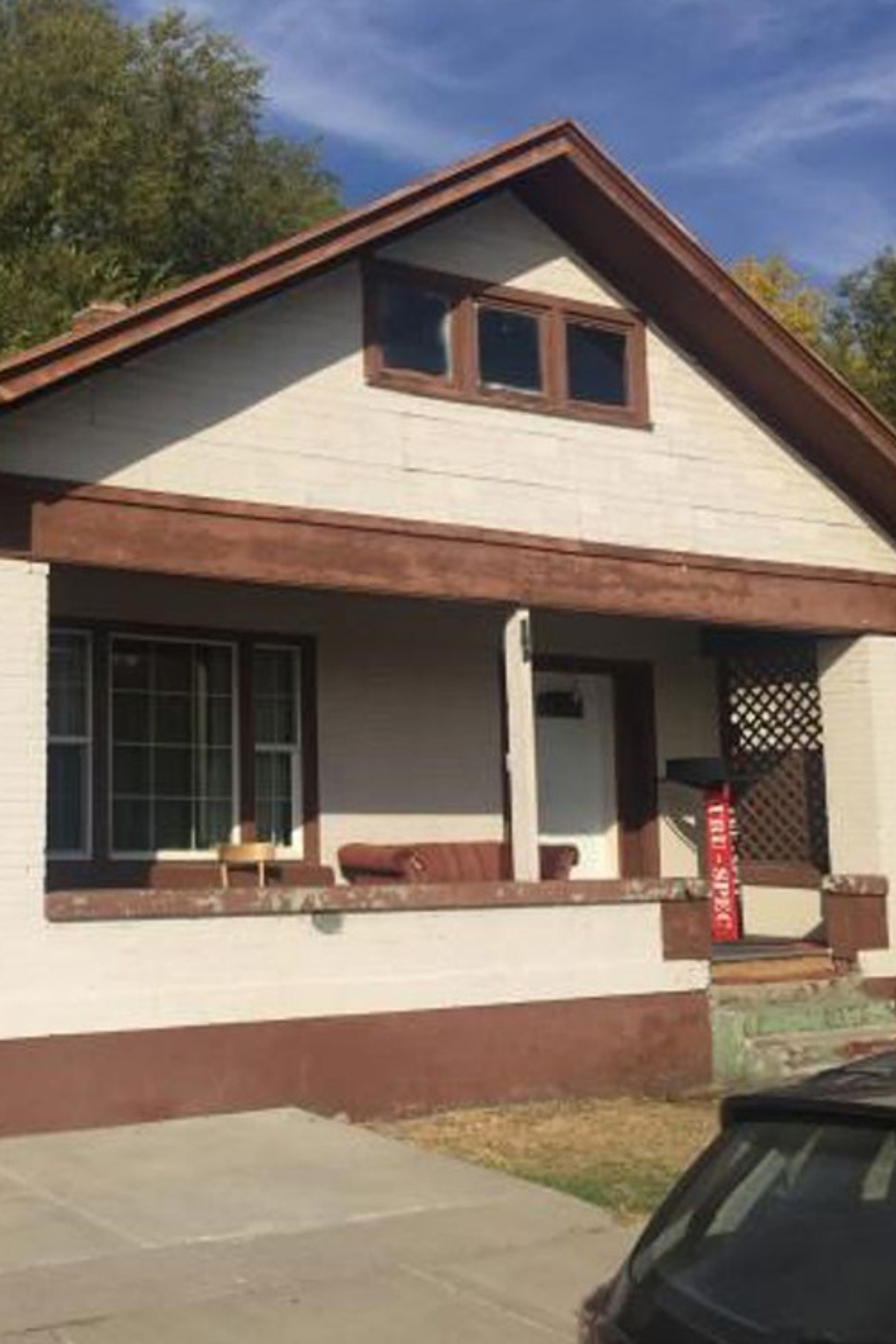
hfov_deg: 31.4
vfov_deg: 47.4
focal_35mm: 41
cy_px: 666
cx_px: 118
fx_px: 1531
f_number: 2.2
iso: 32
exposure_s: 1/3968
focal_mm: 4.15
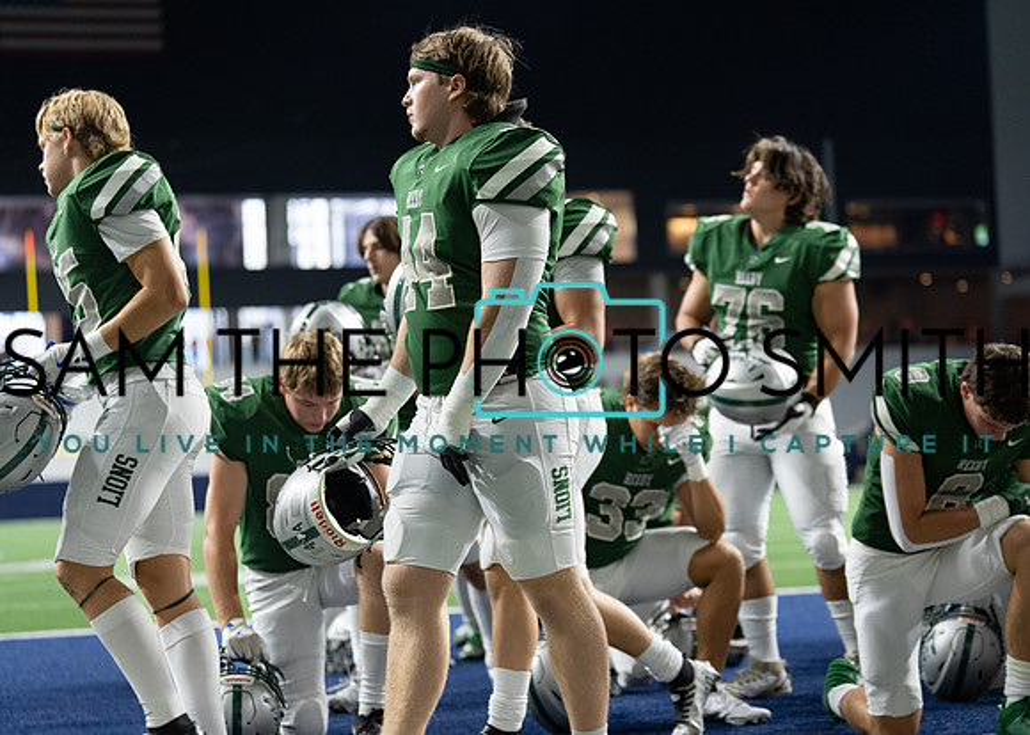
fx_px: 2700
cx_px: 515
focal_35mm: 92
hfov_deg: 21.6
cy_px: 368
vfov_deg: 15.5
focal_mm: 85
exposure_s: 1/400
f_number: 2.8
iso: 2000
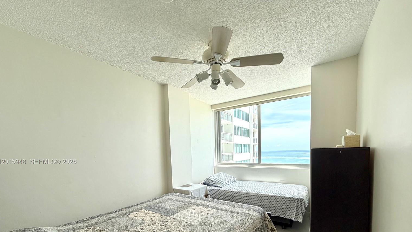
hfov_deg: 99.4
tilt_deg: -2.7
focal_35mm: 16
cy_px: 162
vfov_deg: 64.6
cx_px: 208
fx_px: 175
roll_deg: +1.0
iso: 64
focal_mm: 2.22
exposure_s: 1/430
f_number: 2.2
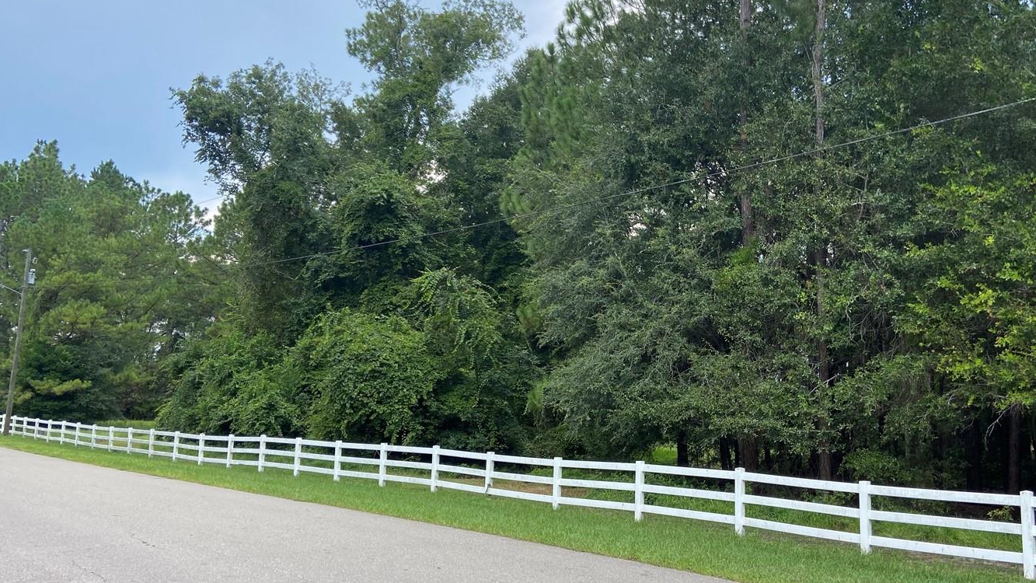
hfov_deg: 57.7
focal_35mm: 34
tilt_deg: +7.7
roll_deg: -1.4
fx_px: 934
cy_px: 325
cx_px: 606
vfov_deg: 34.6
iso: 32
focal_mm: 4.25
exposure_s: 1/626
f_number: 1.8
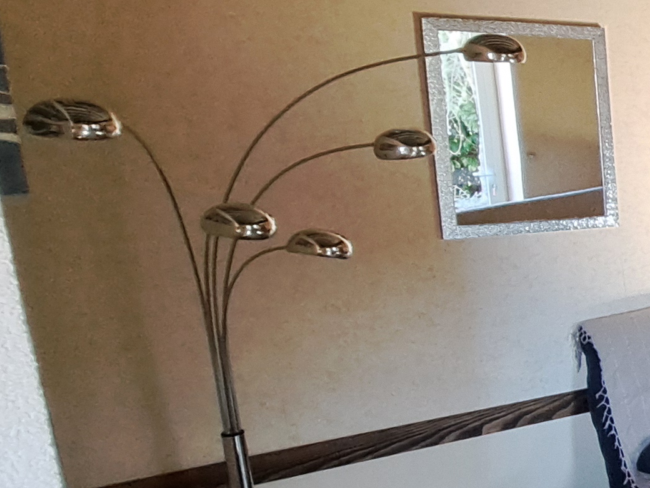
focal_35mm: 50
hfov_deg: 21.2
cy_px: 245
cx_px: 1218
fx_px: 939
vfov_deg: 29.1
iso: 250
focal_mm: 1.74
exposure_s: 1/50
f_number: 2.2
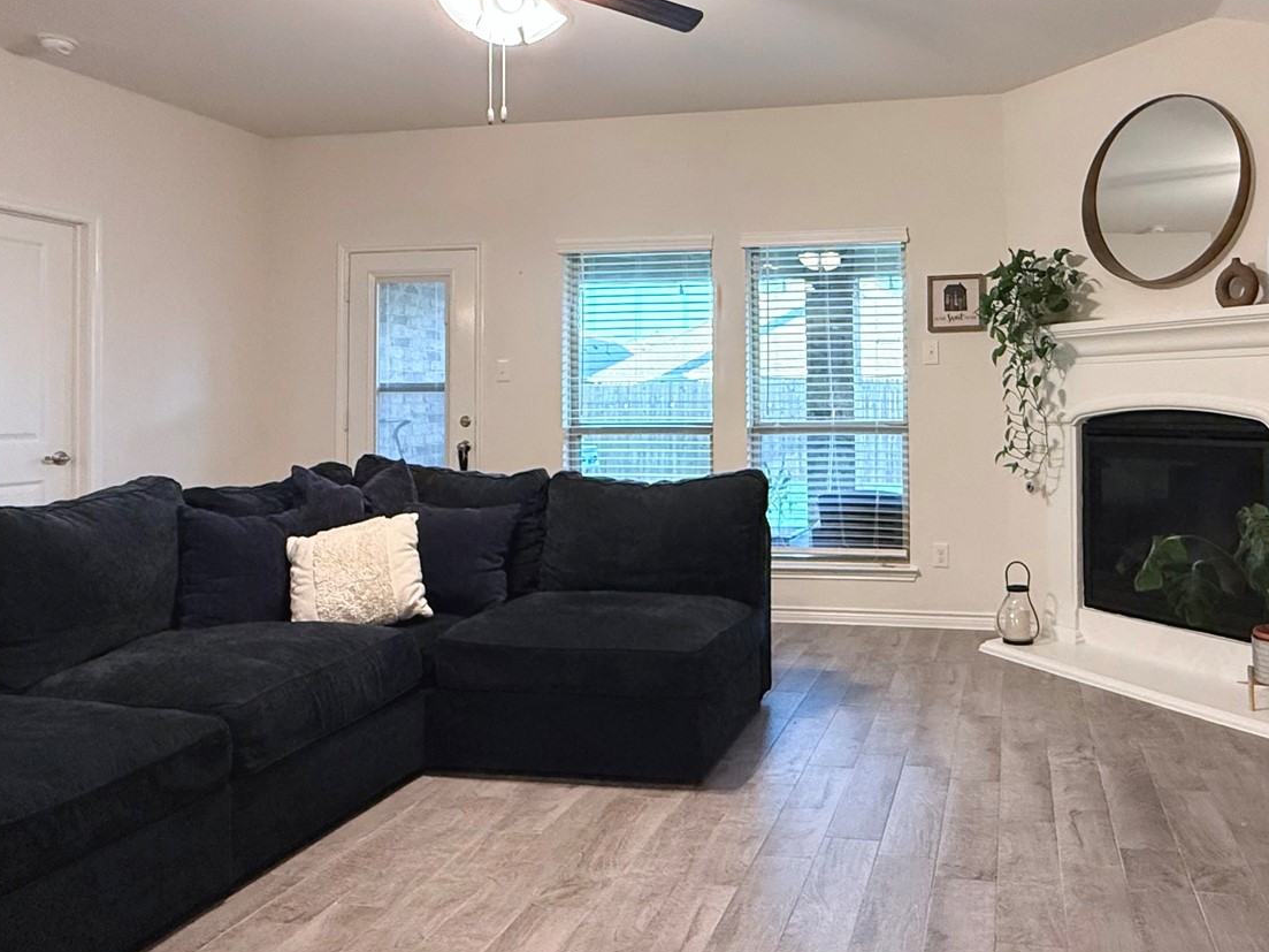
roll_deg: -0.1
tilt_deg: +3.7
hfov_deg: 65.4
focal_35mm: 26
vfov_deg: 52.7
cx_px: 855
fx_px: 953
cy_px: 379
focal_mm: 2.22
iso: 640
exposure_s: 1/120
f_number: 2.2
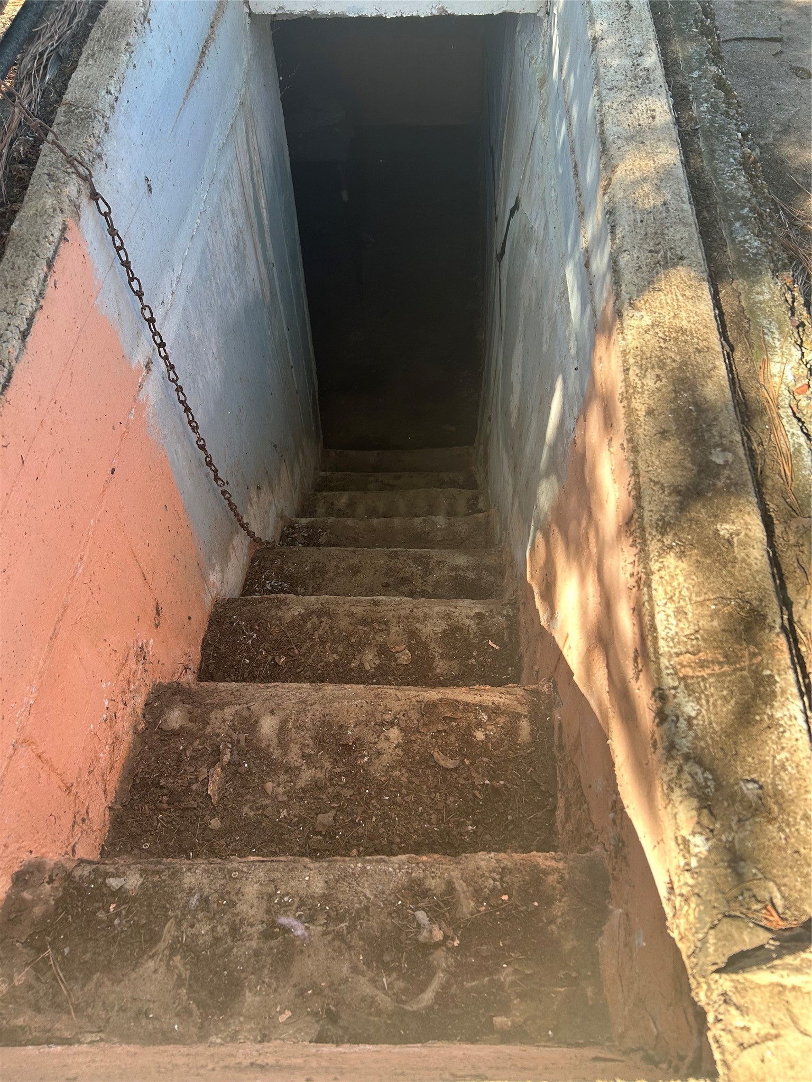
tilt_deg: -53.4
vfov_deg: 67.3
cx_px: 406
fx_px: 813
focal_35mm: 26
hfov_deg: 53.1
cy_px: 541
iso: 50
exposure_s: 1/419
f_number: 1.5
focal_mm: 5.7
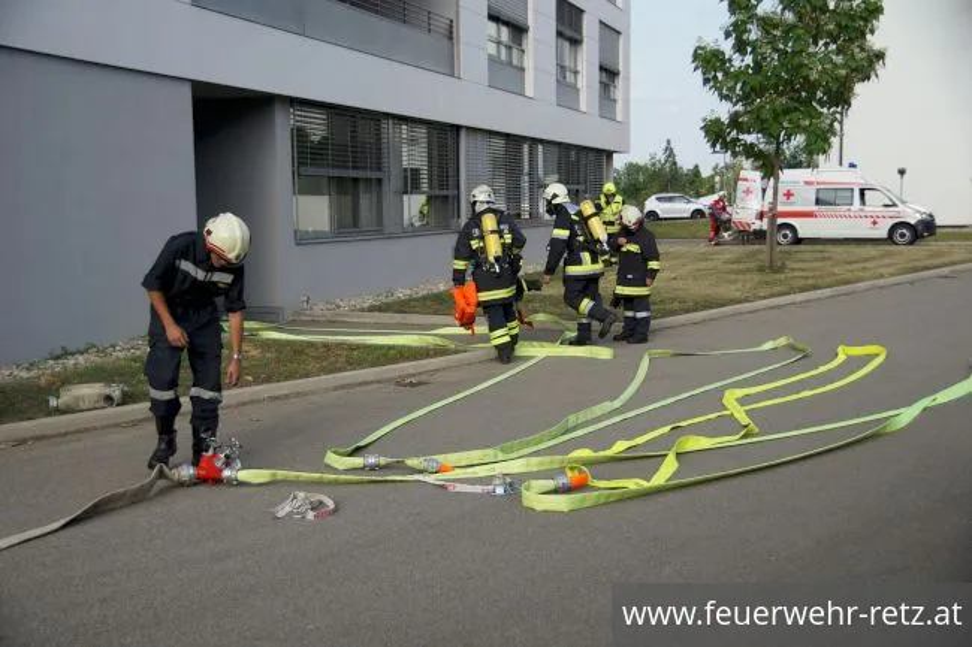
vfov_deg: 31.9
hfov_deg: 46.4
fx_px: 1134
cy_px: 324
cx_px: 486
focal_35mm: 42
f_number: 4
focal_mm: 28
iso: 100
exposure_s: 1/400
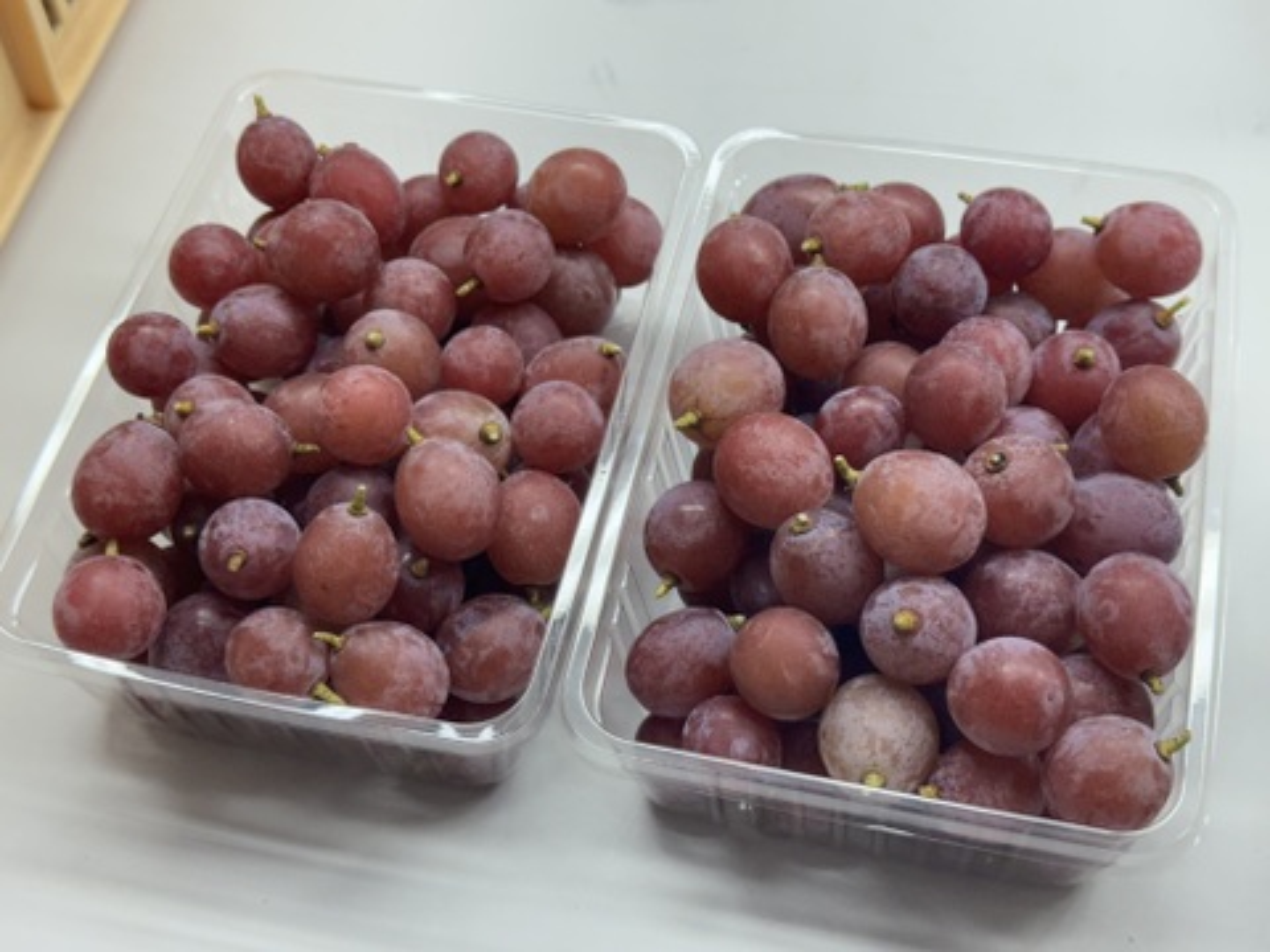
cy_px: 476
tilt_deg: -55.0
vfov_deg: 30.3
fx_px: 1761
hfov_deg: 39.7
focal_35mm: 48
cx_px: 635
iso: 125
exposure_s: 1/100
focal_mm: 6.76
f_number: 1.78
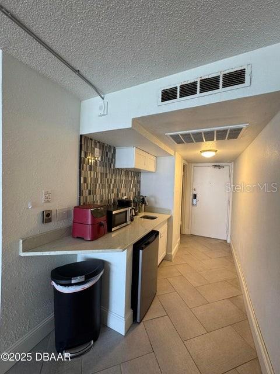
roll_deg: -1.8
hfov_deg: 85.7
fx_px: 151
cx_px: 140
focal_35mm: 14
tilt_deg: -1.4
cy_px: 187
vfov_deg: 102.1
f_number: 2.2
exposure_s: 1/60
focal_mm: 2.22
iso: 200
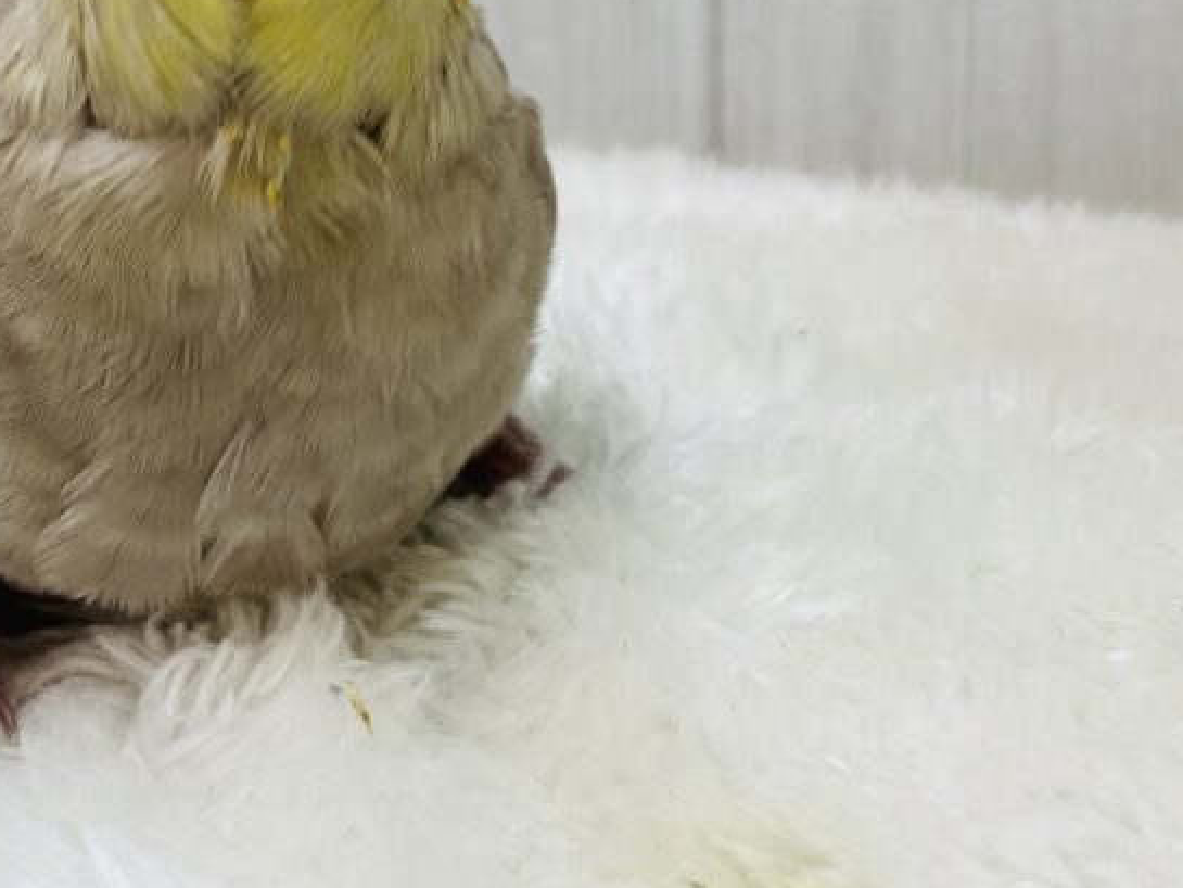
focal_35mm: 55
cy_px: 130
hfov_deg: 34.5
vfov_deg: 25.9
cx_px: 356
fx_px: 1880
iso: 50
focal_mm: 4.25
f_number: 1.8
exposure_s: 1/100
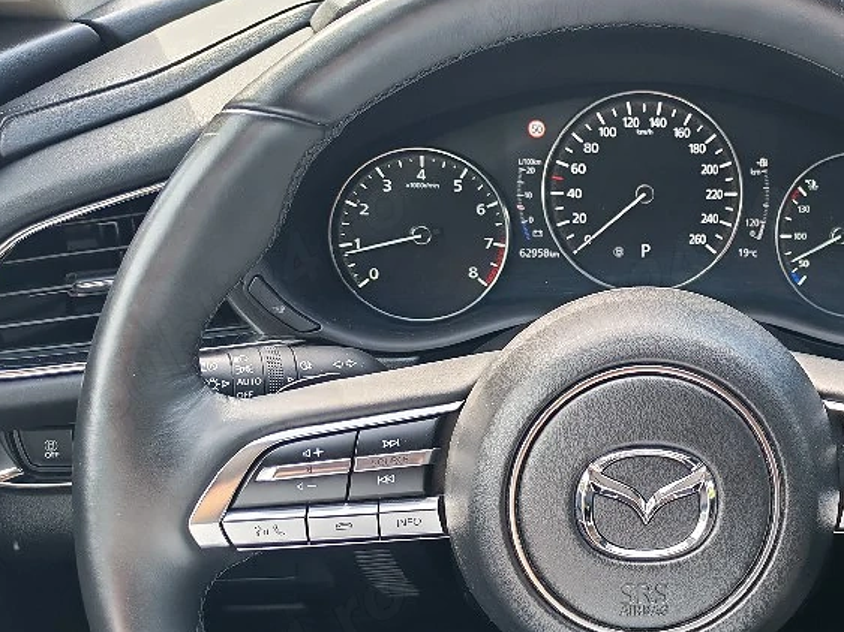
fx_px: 1170
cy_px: 316
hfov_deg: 37.5
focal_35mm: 48
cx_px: 732
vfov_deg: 30.3
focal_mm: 6.12
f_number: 1.9
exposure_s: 1/100
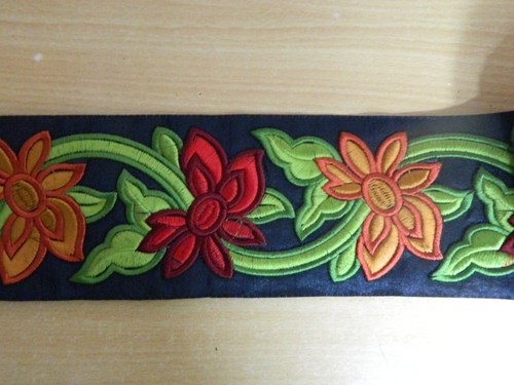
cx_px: 257
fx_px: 460
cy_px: 192
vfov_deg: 45.4
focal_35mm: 31
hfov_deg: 58.4
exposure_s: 1/3
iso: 800
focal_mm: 5.6
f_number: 3.2
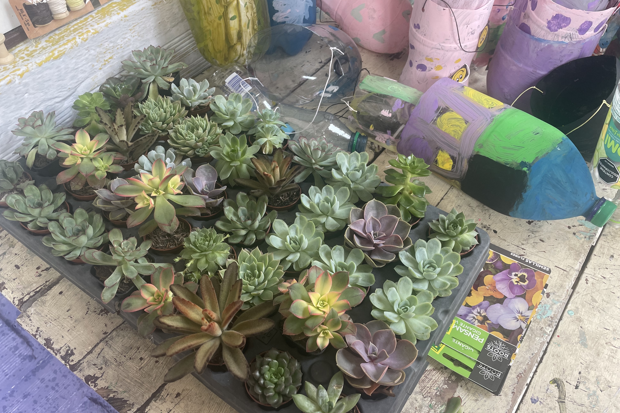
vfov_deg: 46.3
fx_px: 482
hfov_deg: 65.5
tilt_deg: -53.1
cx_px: 306
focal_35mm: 28
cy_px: 226
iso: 80
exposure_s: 1/121
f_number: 1.6
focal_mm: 4.2
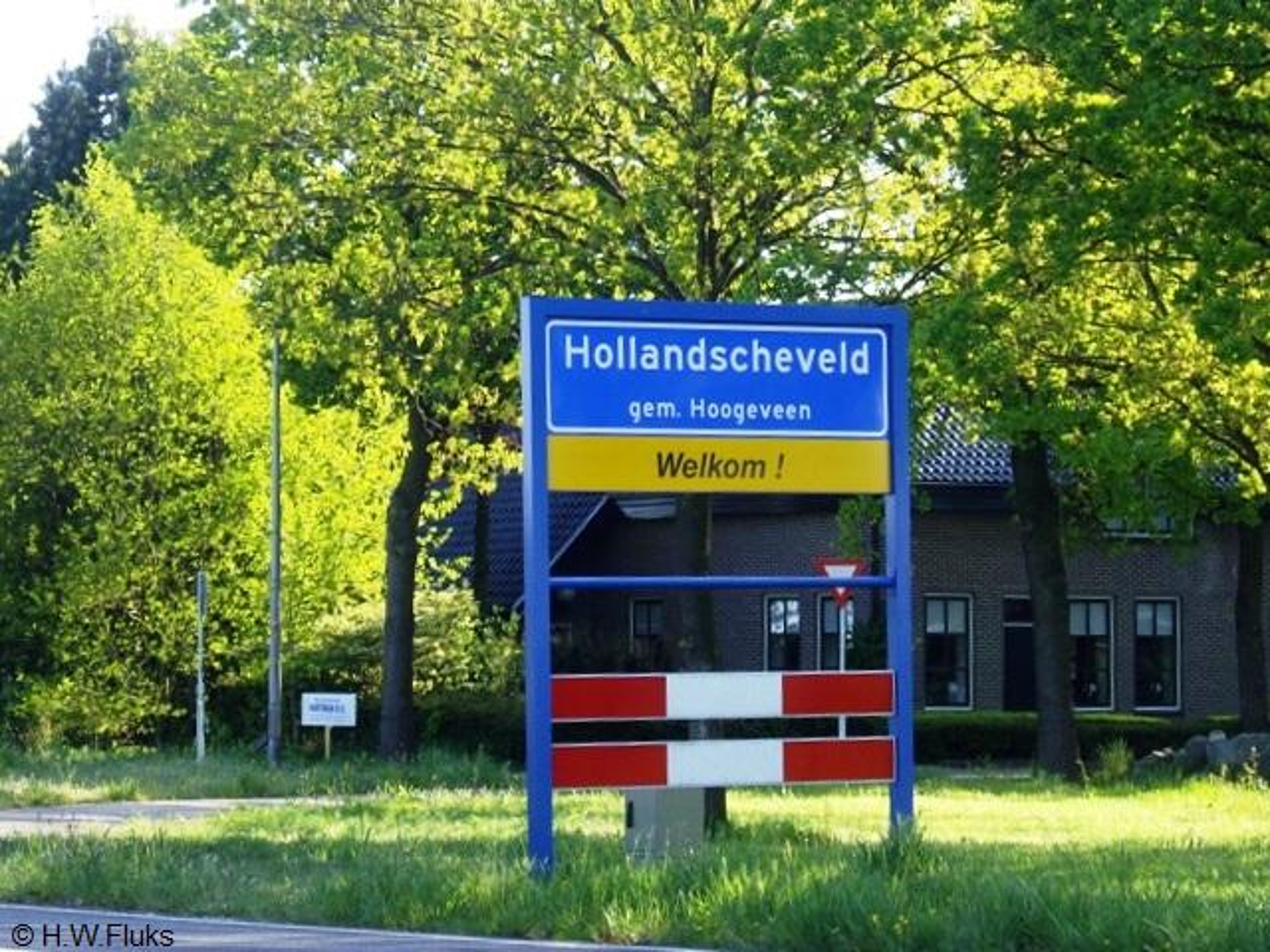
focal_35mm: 92
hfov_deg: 21.3
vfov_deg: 16.1
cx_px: 635
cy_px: 476
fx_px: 3375
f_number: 4.8
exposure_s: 1/125
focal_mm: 19.4
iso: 100
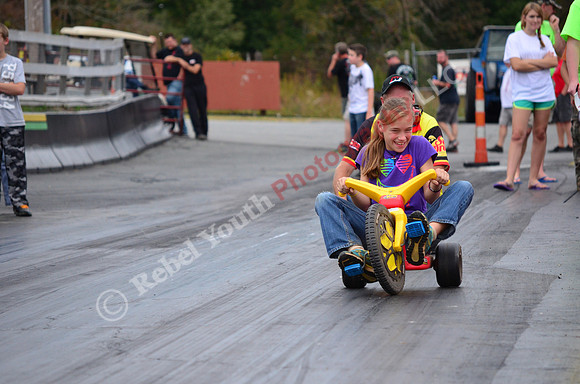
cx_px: 290
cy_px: 192
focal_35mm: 225
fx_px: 3617
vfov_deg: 6.1
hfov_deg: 9.2
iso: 1000
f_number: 5.6
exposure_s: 1/2000
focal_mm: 150
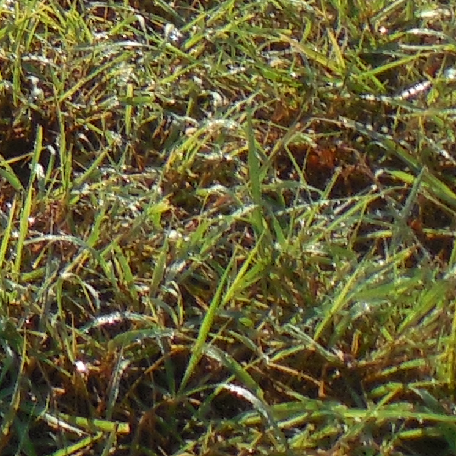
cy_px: -485
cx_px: -968
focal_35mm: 145
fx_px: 2161
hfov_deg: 9.3
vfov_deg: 10.9
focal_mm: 4.5
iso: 125
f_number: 3.3
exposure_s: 1/1000
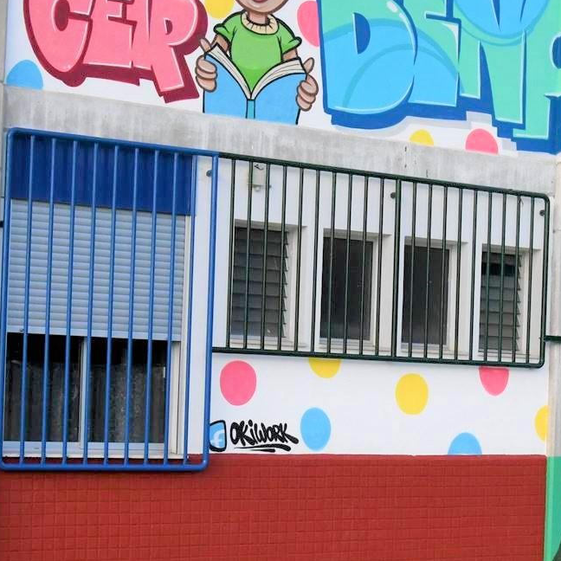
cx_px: 368
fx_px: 1559
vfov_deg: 20.3
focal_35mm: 85
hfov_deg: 20.3
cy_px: 384
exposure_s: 1/500
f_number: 11
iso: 1600
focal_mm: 24
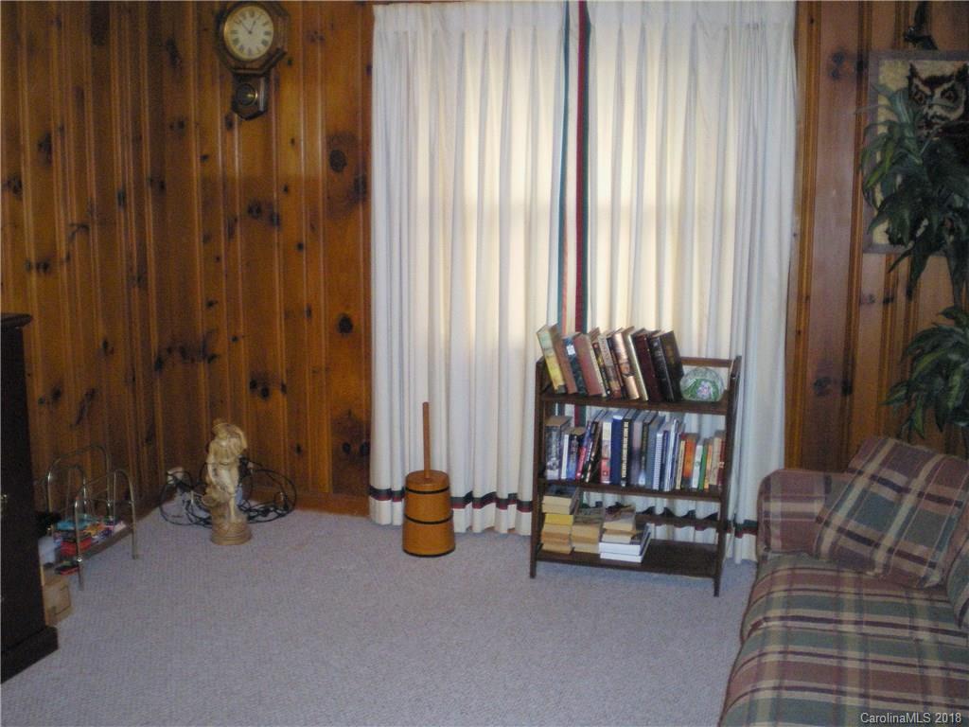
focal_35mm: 38
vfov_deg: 37.7
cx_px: 484
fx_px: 1064
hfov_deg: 49.0
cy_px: 364
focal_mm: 6.3
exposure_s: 1/50
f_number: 3.1
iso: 400
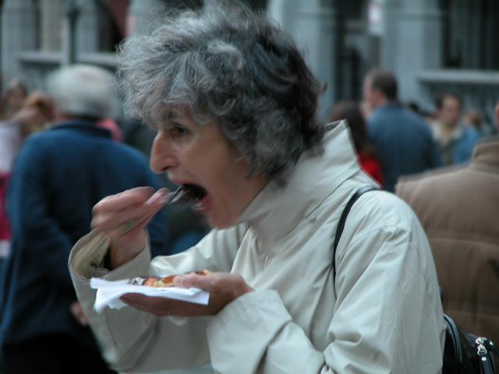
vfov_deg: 5.4
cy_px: 187
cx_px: 250
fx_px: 3979
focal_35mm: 276
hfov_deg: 7.2
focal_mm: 71.2
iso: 100
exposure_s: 1/6.9
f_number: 4.2
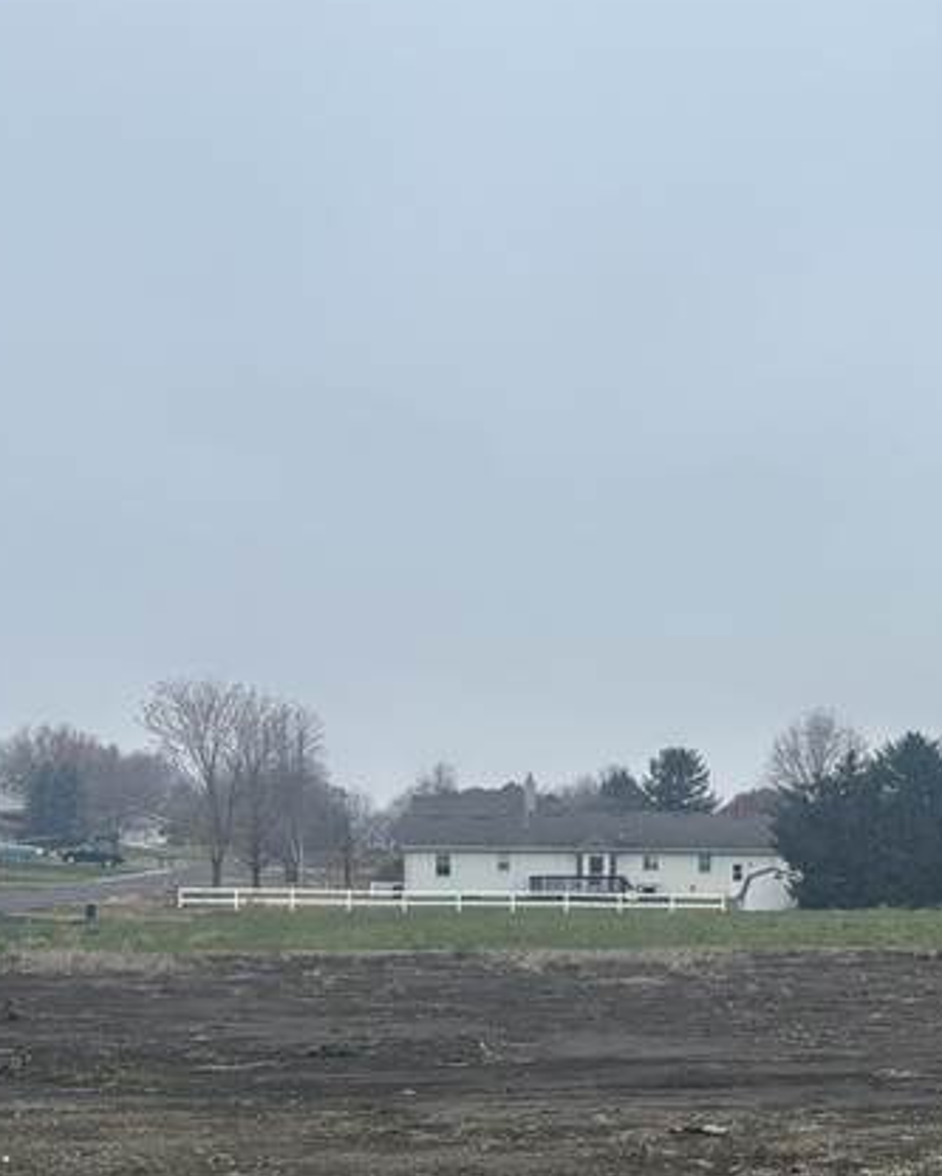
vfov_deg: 24.1
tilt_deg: -1.1
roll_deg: -0.8
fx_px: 2717
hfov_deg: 18.3
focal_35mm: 78
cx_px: 1231
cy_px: 907
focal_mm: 5.96
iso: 64
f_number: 1.6
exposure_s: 1/121
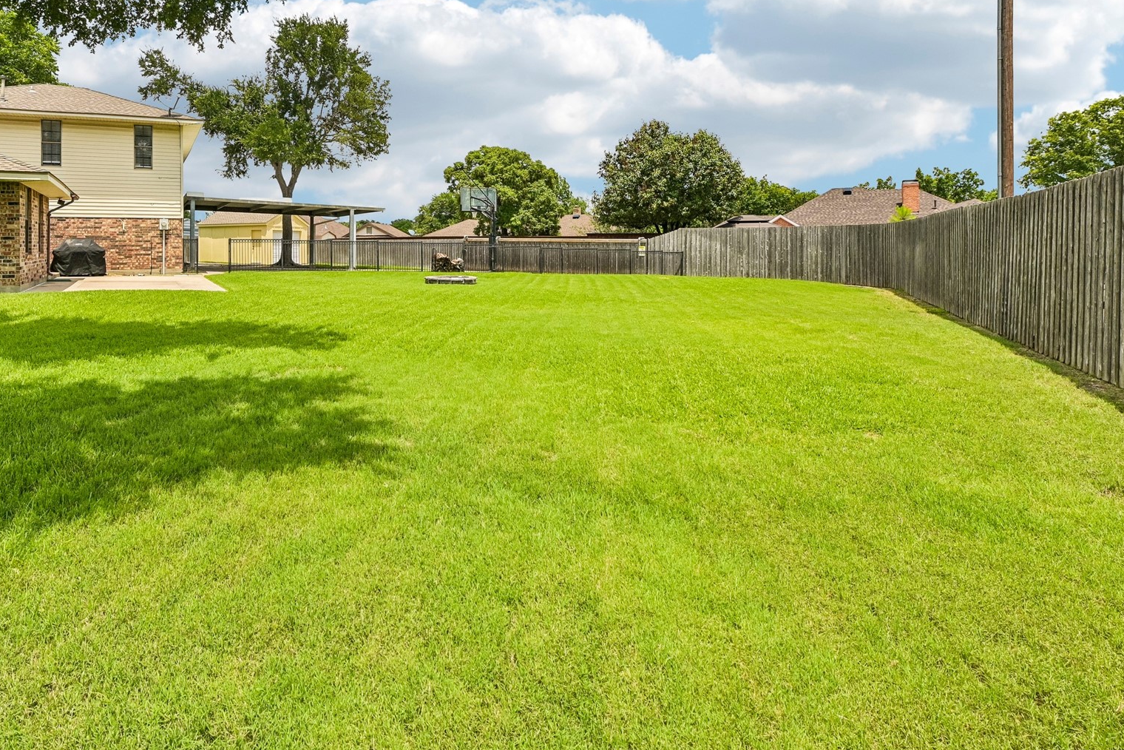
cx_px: 393
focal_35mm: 20
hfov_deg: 81.7
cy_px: 248
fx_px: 625
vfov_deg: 60.4
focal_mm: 14
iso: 400
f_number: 8
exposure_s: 1/1250
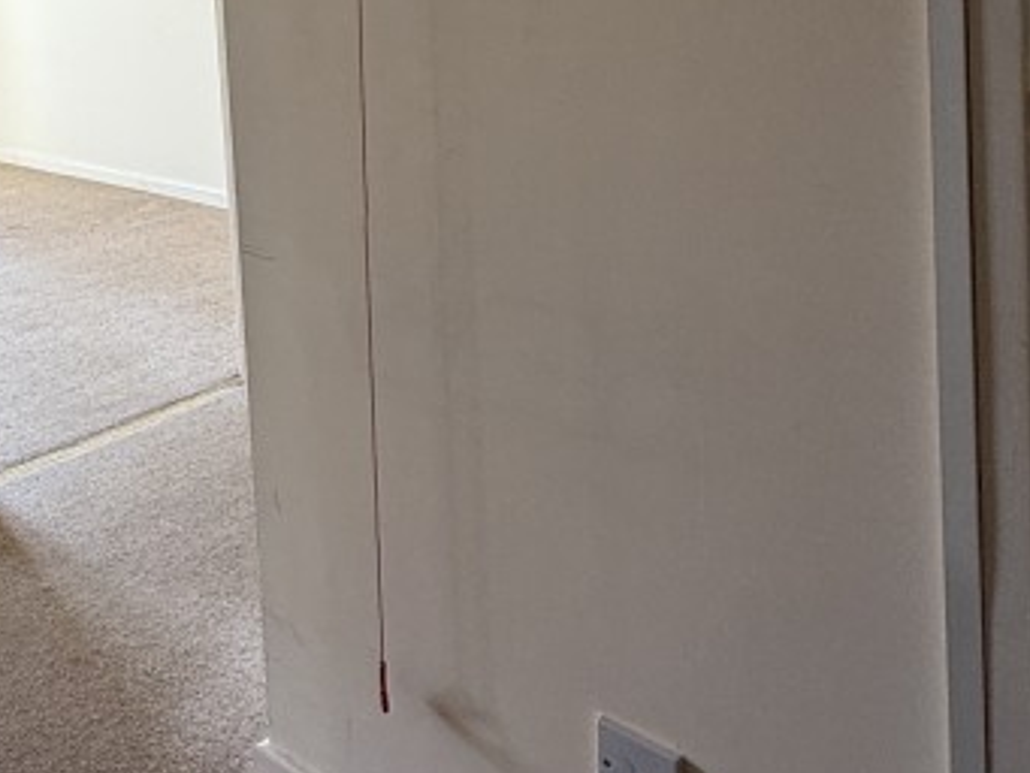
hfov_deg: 41.2
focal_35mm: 42
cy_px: -9
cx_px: 100
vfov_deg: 31.6
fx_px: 1250
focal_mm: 2.22
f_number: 2.2
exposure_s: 1/99
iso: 80
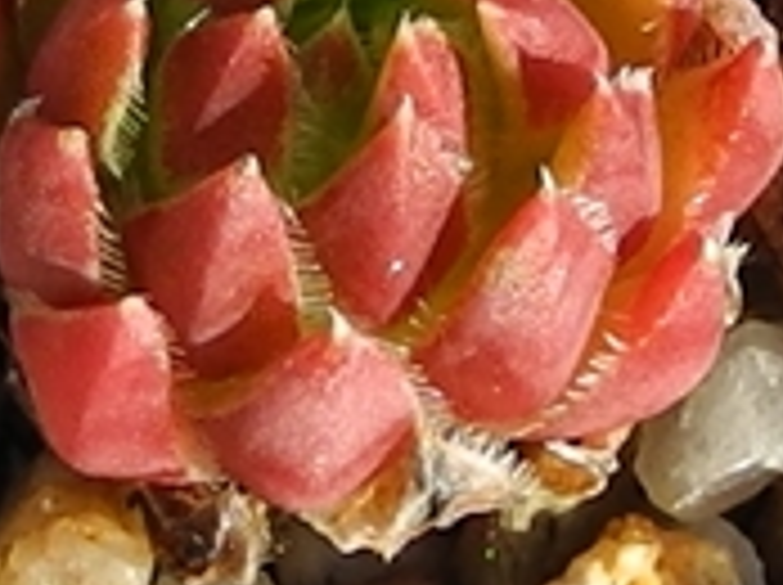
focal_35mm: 129
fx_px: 2914
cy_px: 536
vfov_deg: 11.4
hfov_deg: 14.0
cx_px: -495
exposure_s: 1/800
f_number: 3.2
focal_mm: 6
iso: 100
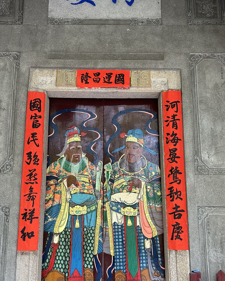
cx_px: 107
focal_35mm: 35
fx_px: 291
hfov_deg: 42.2
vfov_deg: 51.4
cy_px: 155
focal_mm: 5.7
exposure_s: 1/121
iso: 125
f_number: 1.5
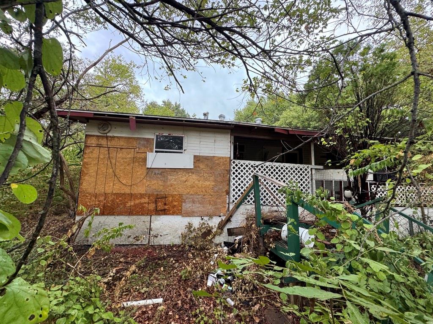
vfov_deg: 85.7
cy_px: 162
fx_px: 175
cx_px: 216
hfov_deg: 102.1
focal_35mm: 14
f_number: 2.2
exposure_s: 1/99
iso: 64
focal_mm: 2.22
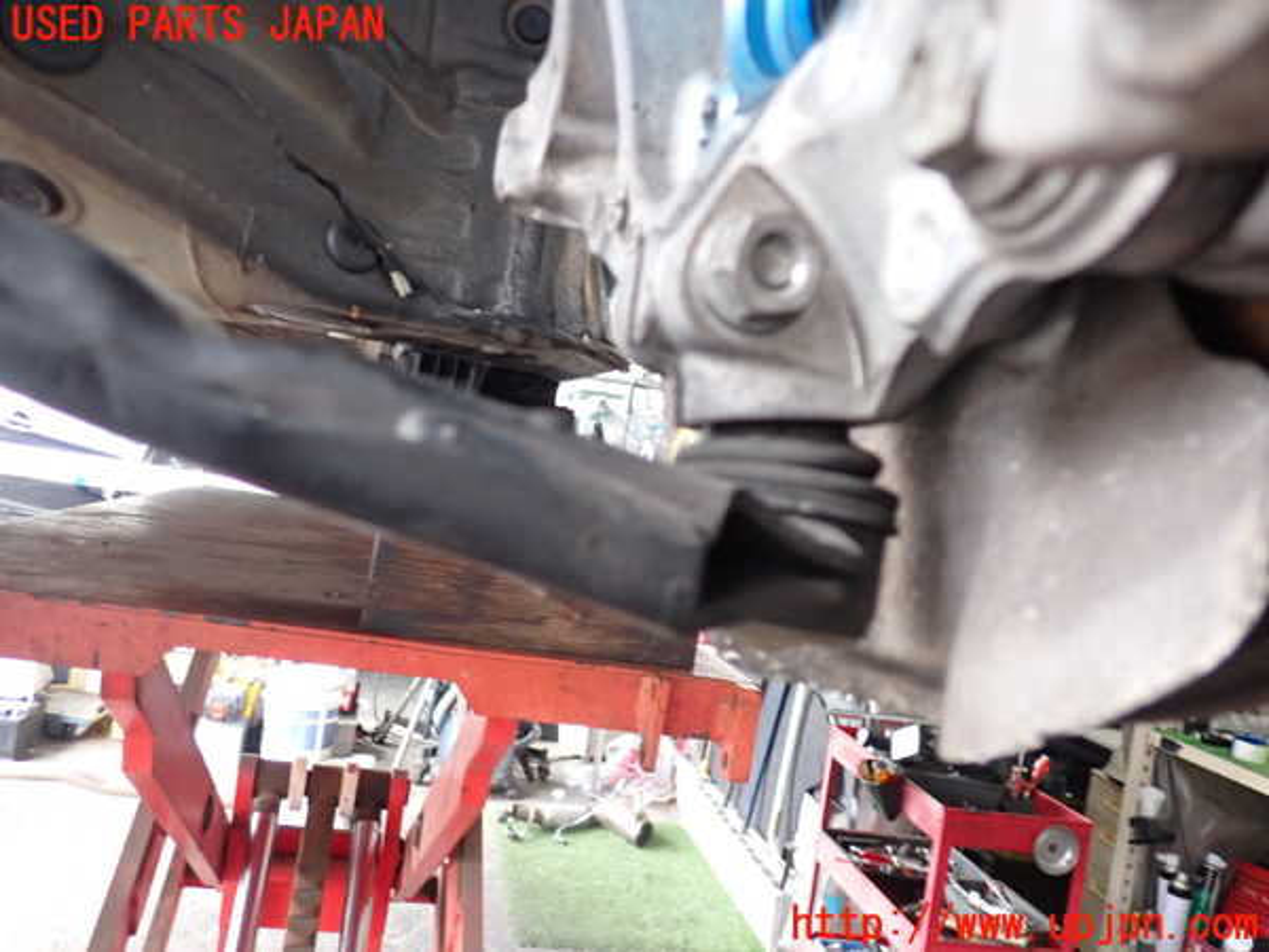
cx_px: 634
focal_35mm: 30
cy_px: 476
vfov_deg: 46.8
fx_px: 1100
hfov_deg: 60.0
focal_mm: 5.4
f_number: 2.3
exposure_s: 1/30
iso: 320
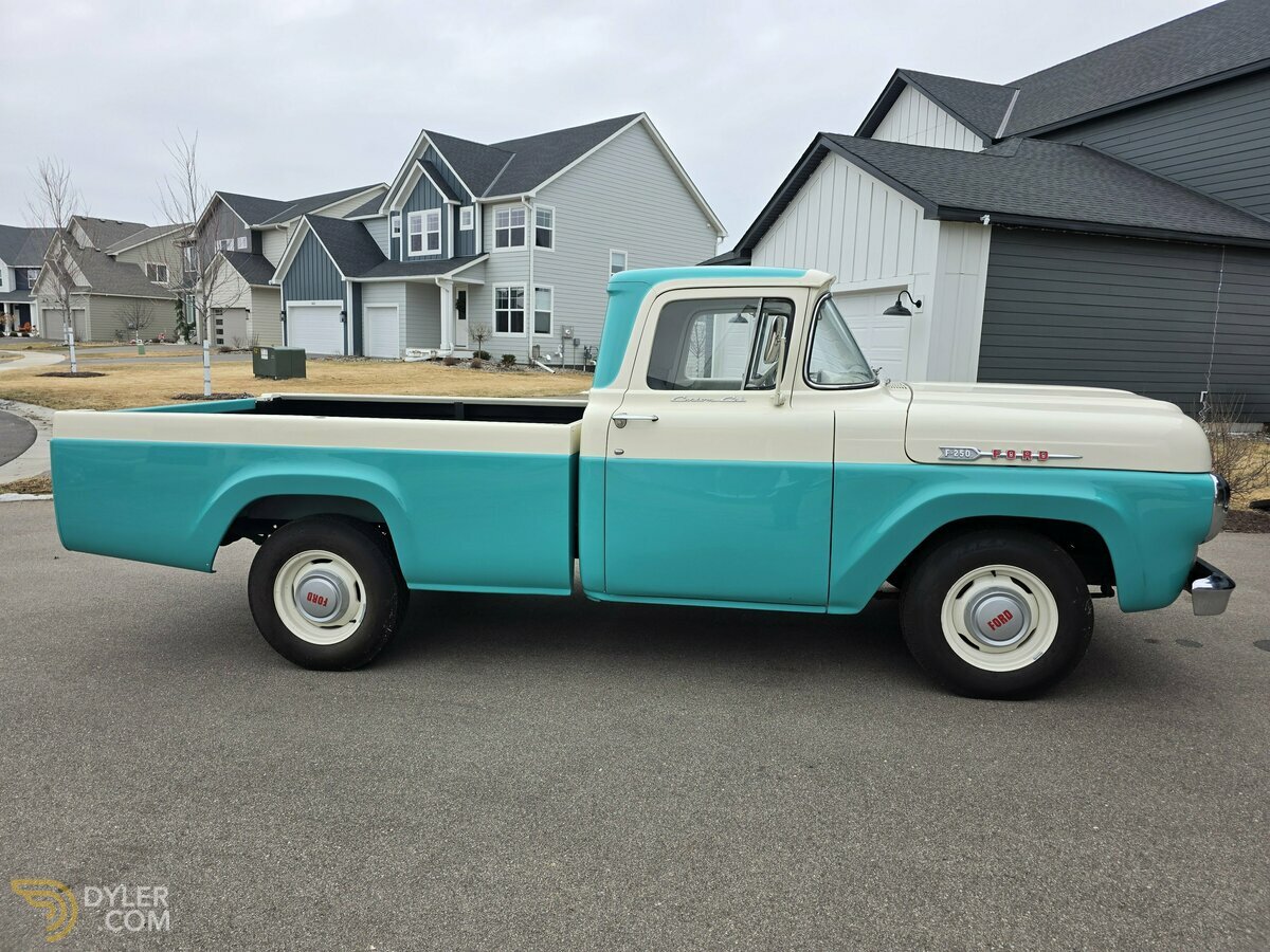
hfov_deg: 73.9
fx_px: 844
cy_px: 476
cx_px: 635
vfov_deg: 58.9
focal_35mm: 23
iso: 80
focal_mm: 6.3
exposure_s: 1/2775
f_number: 1.7
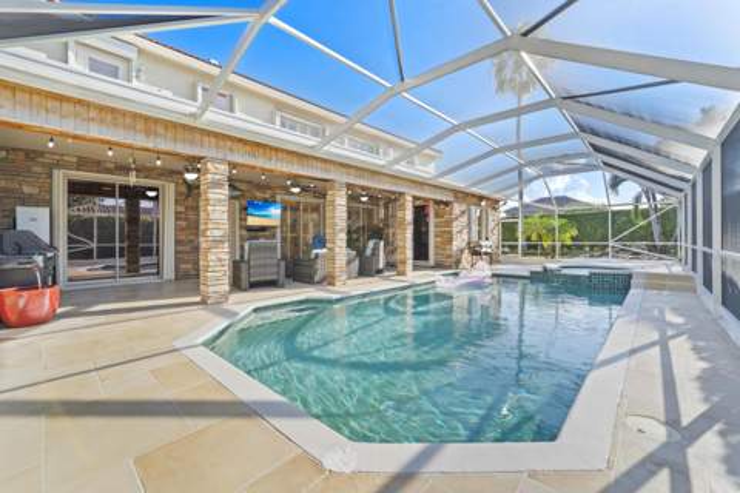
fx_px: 288
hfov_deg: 104.3
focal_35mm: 14
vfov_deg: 81.2
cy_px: 246
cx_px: 370
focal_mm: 14
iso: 250
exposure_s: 1/50
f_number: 9
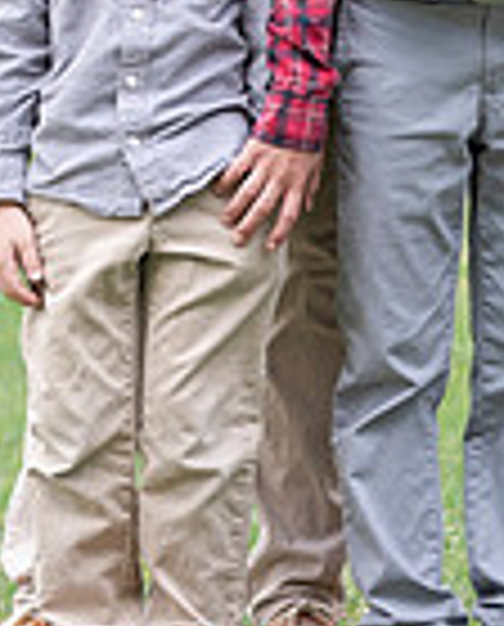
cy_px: -176
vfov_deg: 5.0
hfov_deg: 4.0
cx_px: 217
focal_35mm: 386
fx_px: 7166
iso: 320
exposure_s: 1/400
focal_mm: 85
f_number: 2.8
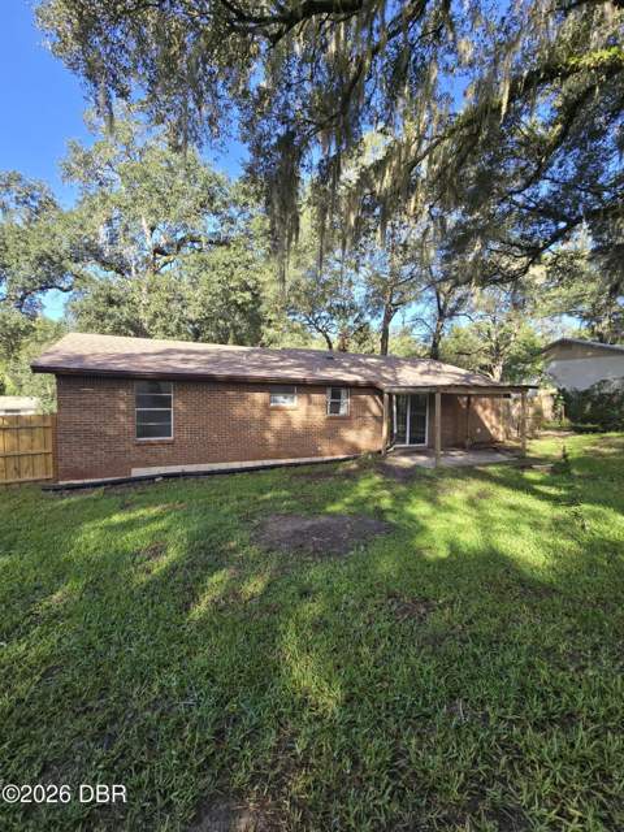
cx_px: 312
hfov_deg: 89.9
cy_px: 416
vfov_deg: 106.2
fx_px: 312
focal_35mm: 13
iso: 50
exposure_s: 1/397
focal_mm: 2.2
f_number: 2.2
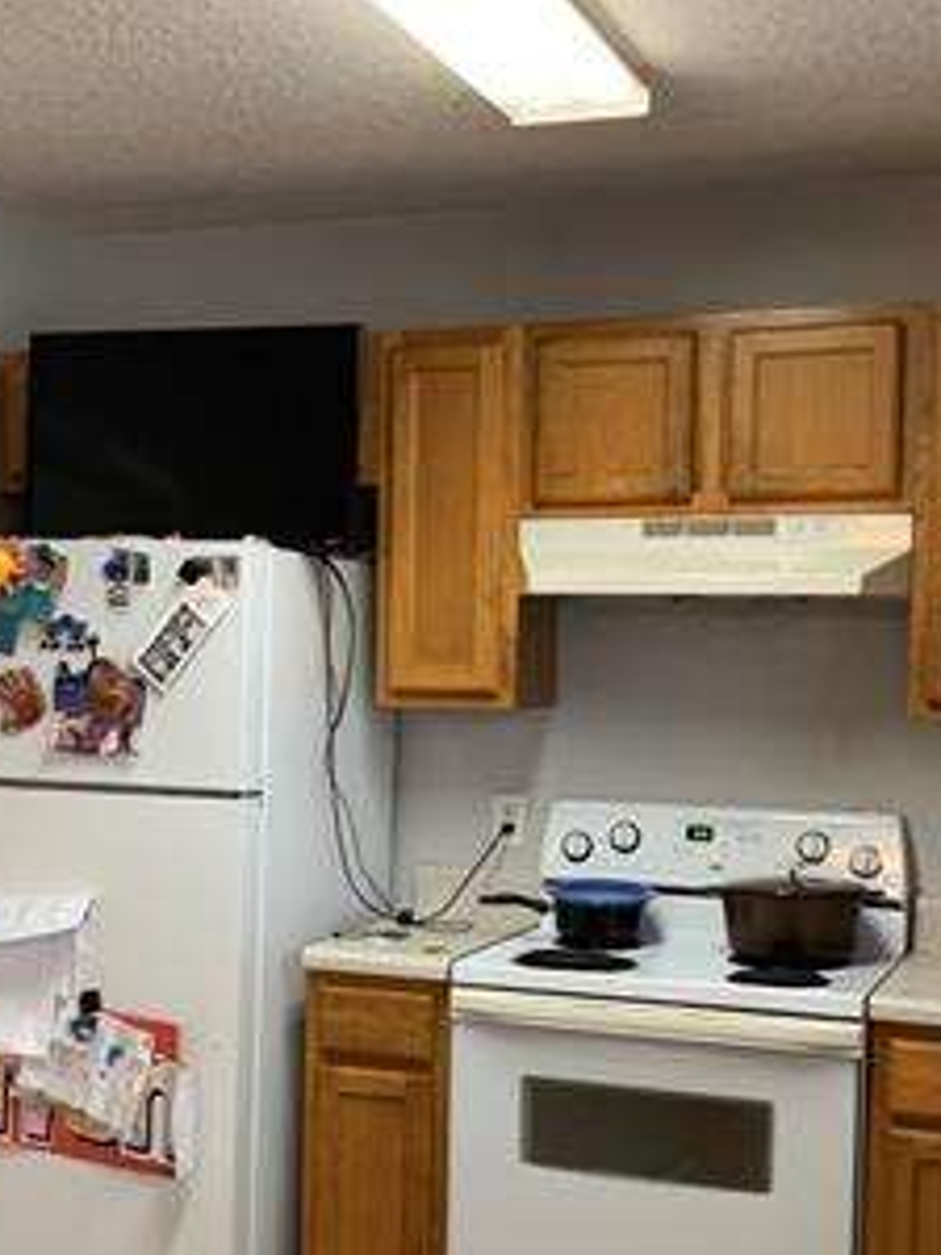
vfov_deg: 36.6
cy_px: 782
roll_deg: -2.8
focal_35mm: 52
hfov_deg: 28.0
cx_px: 410
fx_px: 1885
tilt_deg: -3.4
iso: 250
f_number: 1.8
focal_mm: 4.25
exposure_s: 1/60
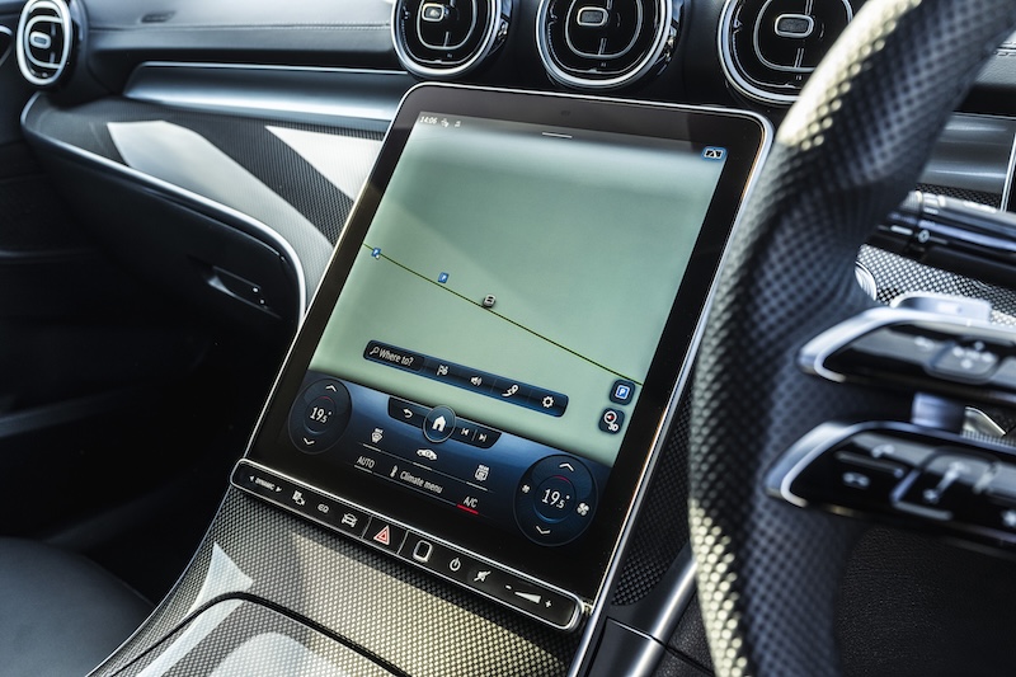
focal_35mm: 36
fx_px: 1016
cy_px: 338
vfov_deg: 36.9
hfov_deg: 53.1
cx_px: 508
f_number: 7.1
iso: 500
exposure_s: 1/160
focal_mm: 36
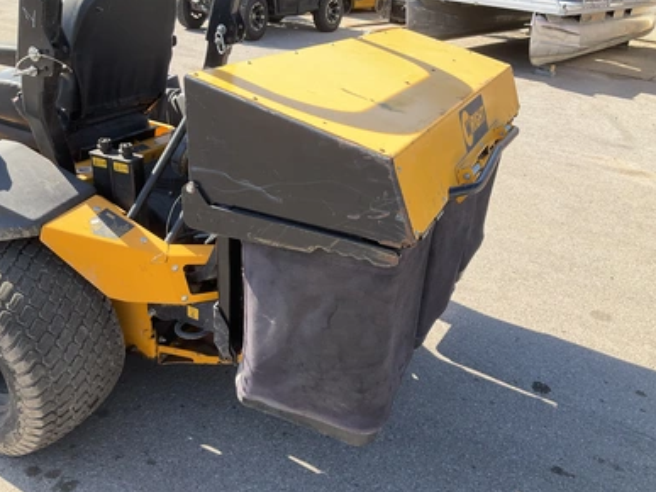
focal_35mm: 30
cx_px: 320
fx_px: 568
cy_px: 248
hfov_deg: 60.0
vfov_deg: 46.8
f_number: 1.8
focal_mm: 3
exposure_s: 1/482
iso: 25
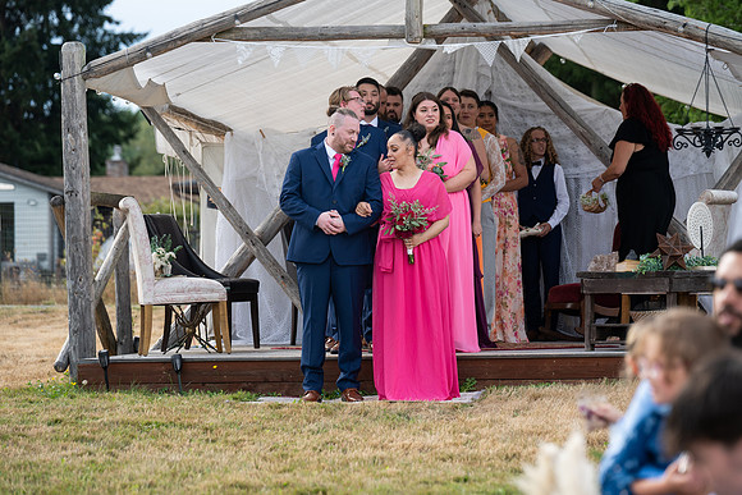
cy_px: 248
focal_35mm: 150
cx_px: 371
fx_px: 3092
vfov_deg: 9.2
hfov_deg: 13.7
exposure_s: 1/640
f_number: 4.5
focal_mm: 150
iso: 400
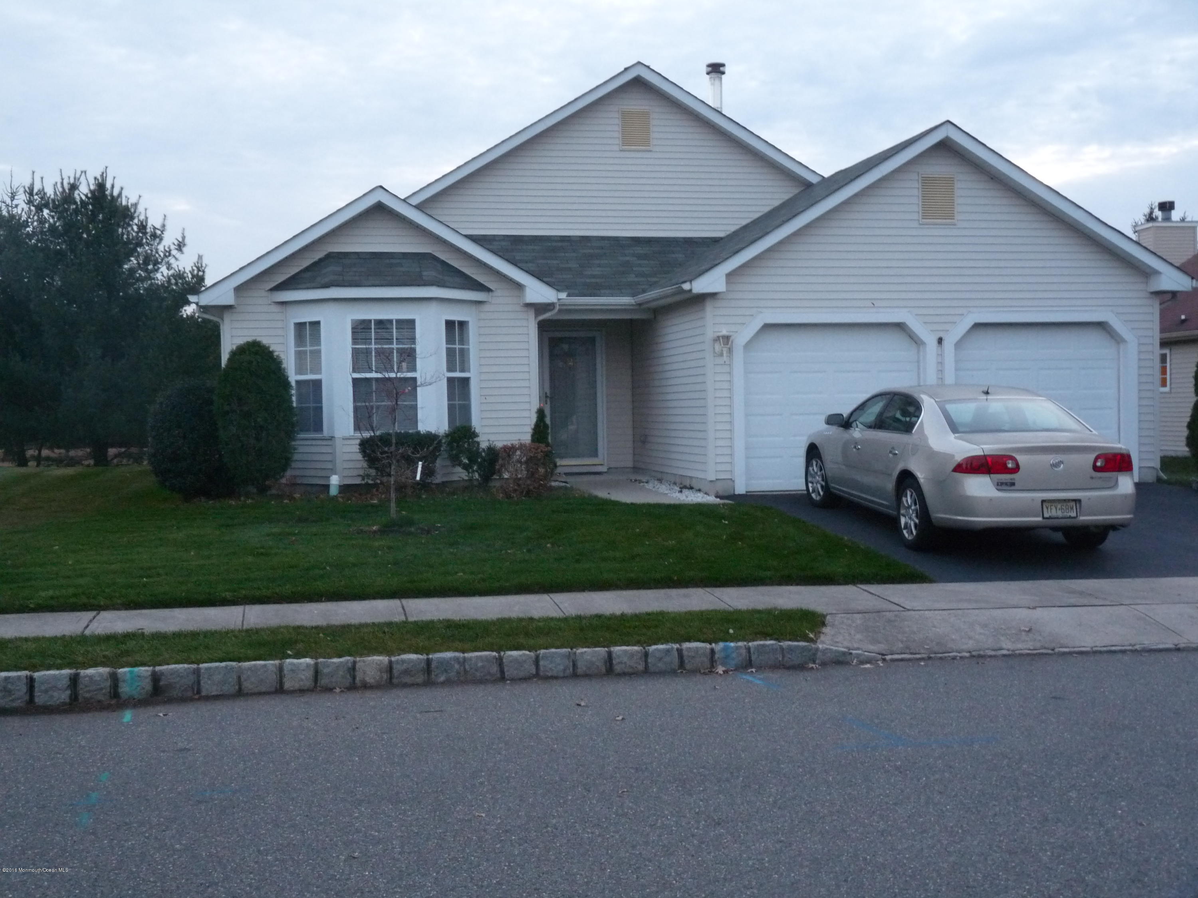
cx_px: 599
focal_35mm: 39
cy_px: 449
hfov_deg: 47.9
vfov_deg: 36.8
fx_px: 1350
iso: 400
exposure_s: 1/25
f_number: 3
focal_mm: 6.9
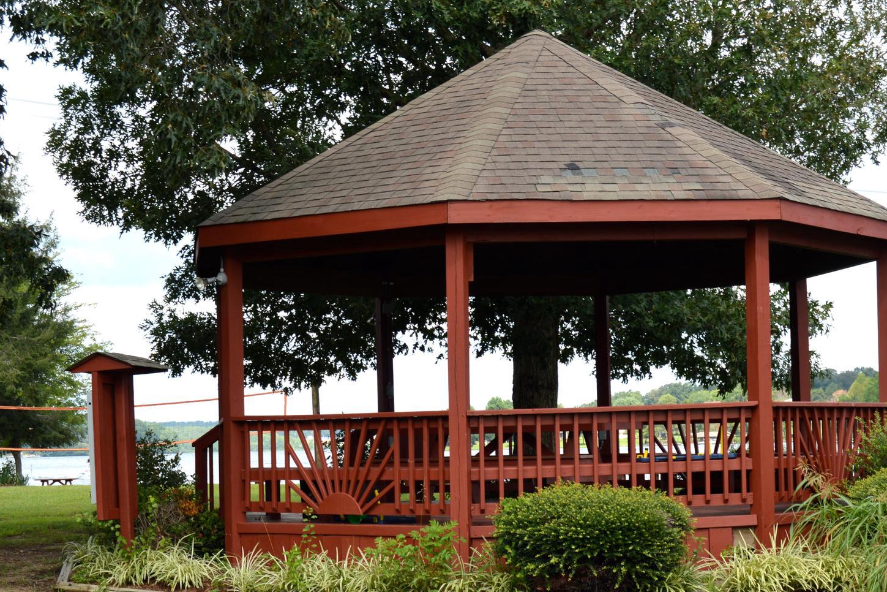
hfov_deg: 28.0
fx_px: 1774
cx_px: 509
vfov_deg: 18.9
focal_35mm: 72
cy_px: 361
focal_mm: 34
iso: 100
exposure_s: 1/200
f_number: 7.1
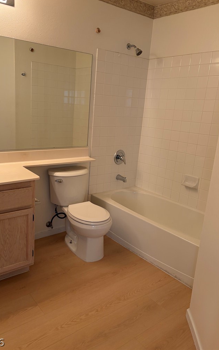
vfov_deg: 66.5
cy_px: 173
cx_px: 88
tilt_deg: -13.1
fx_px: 267
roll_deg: -2.5
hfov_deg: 44.3
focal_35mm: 28
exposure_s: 1/60
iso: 100
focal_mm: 5.96
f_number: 1.6
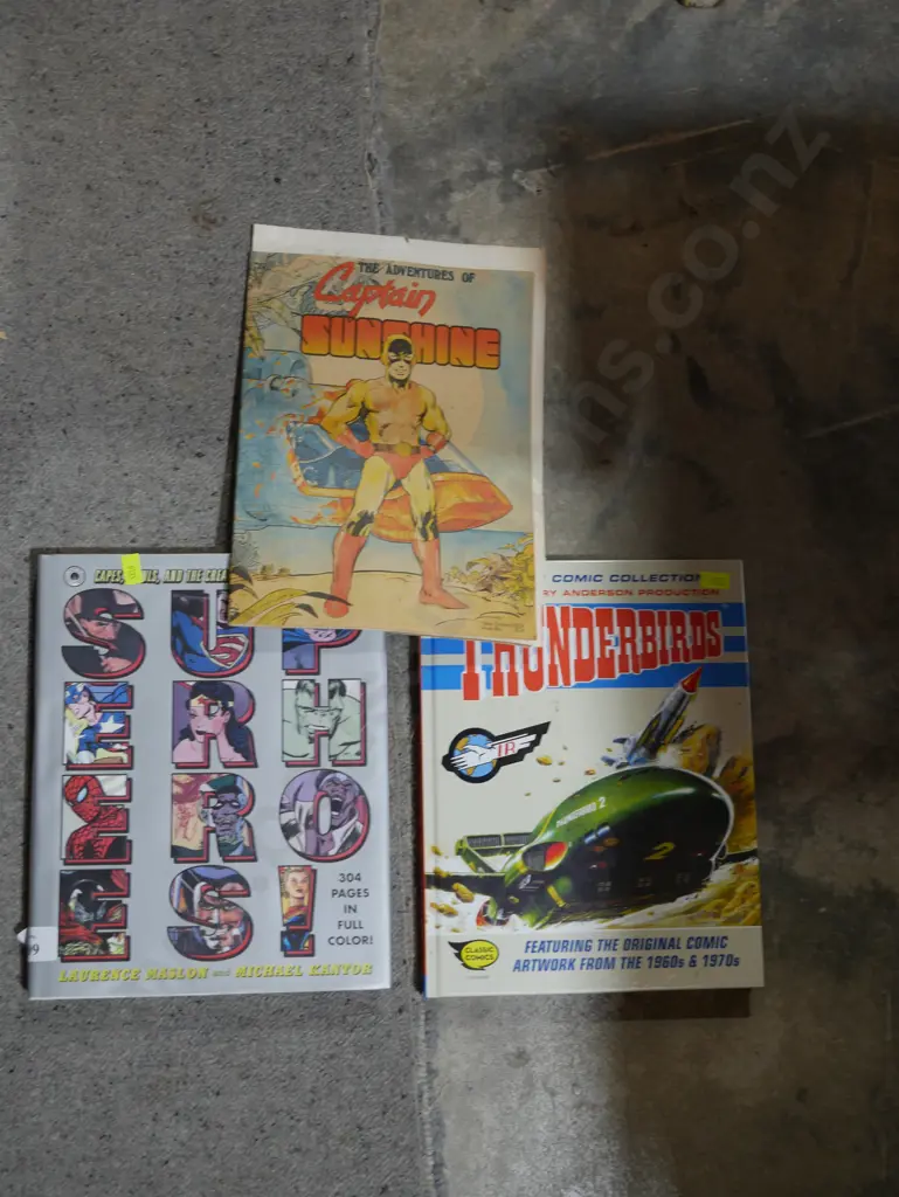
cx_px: 450
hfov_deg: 31.5
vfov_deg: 41.2
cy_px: 598
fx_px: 1592
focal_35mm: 46
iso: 320
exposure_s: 1/60
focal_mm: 23
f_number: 5.1
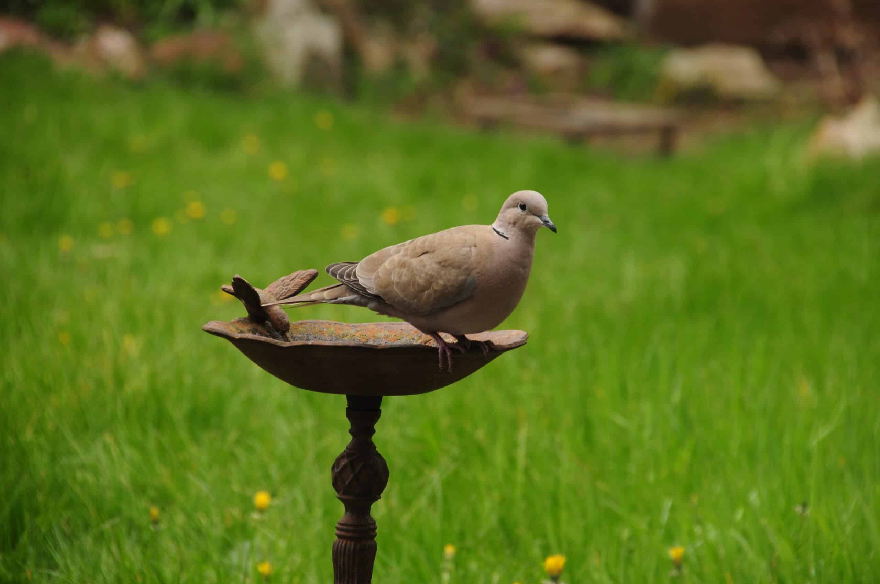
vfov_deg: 3.7
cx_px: 440
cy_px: 292
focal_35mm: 375
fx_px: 9155
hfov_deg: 5.5
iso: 200
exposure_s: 1/125
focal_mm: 250
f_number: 8
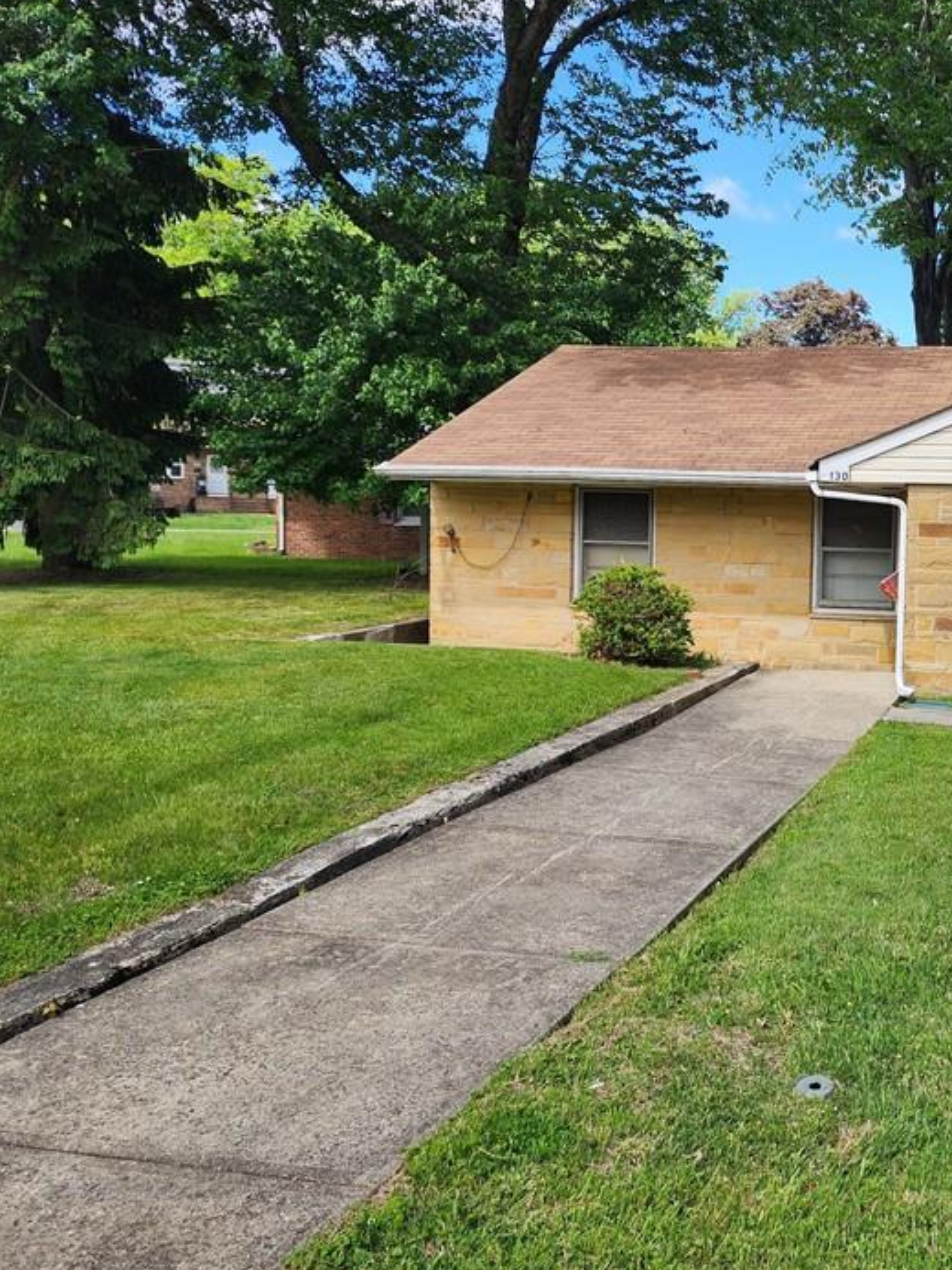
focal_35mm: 34
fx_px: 1246
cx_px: 848
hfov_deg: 39.0
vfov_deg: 53.9
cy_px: 590
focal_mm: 6.4
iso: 12
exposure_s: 1/539
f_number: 1.8
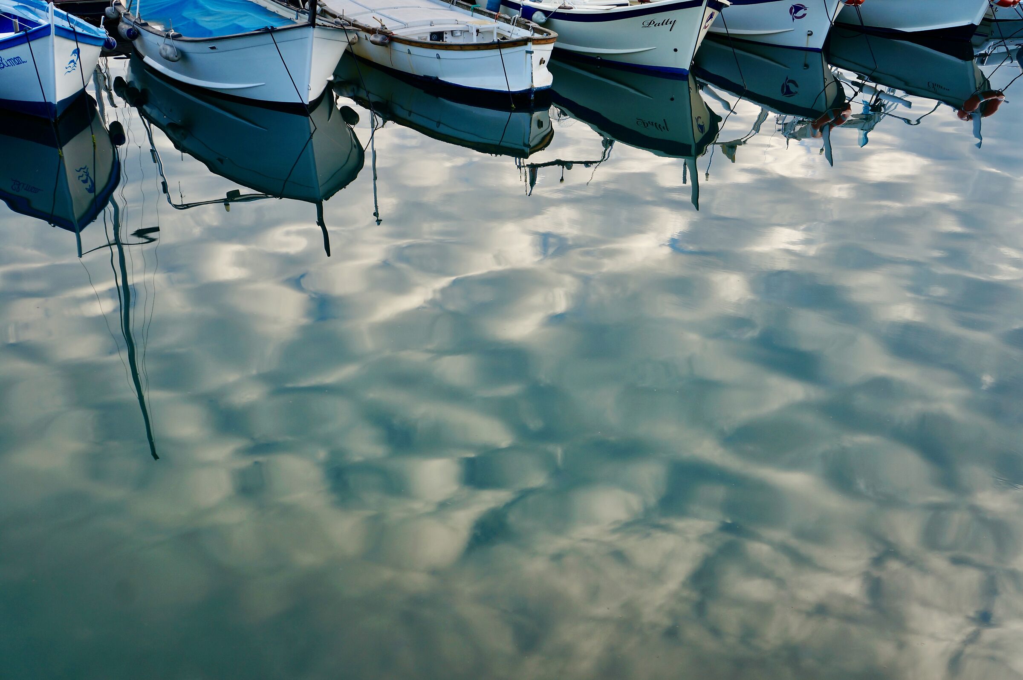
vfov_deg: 30.8
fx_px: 1235
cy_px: 340
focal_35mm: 44
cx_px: 512
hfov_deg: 45.0
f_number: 7.1
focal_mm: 29
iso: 100
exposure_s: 1/100
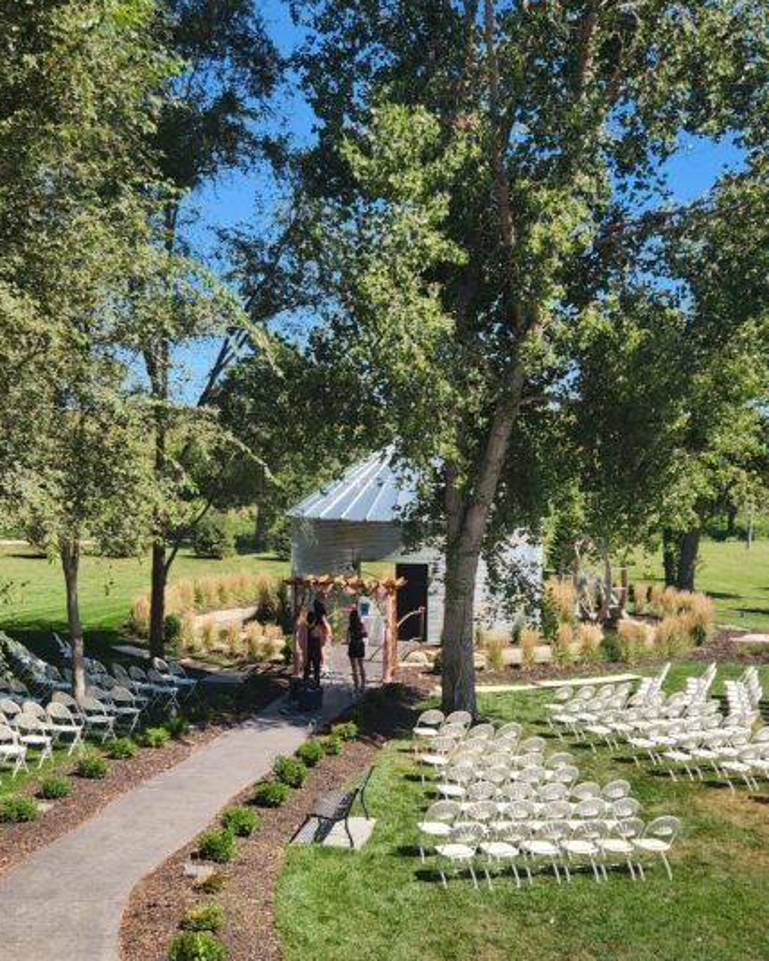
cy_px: 677
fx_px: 1223
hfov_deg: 34.9
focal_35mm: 43
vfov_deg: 42.0
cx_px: 365
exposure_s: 1/1189
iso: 20
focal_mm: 5.4
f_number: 1.8
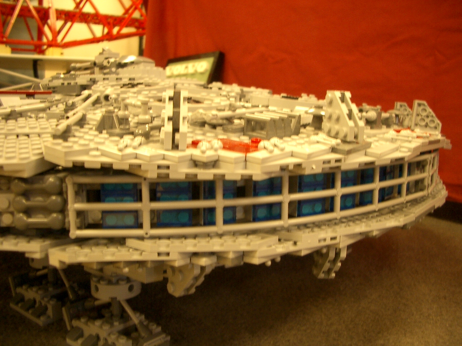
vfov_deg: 40.7
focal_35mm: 35
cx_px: 231
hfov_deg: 52.6
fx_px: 467
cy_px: 173
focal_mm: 5.8
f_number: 2.6
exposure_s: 1/10
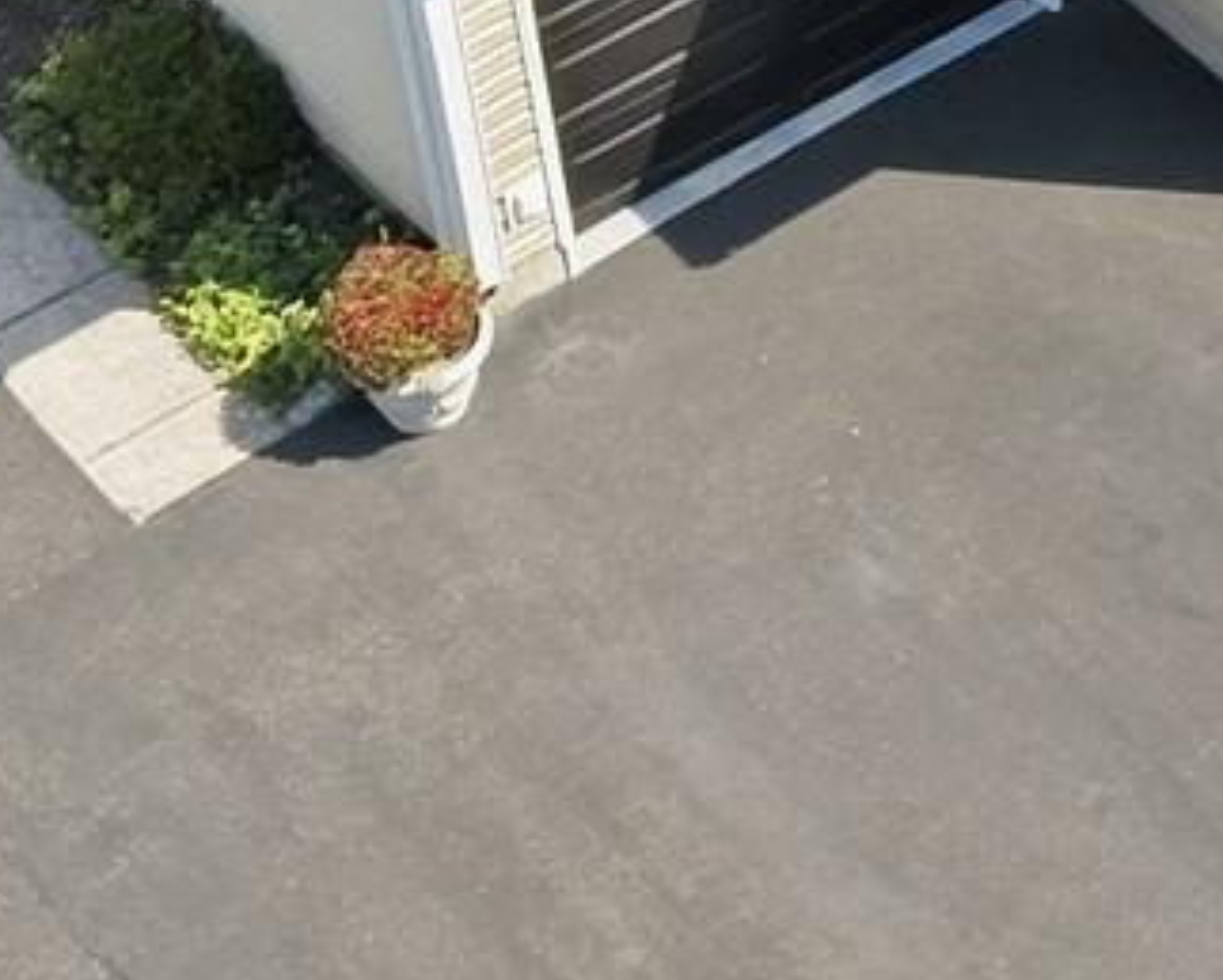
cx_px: 1831
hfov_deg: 12.3
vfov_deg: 10.0
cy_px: -596
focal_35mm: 149
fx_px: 5396
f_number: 1.8
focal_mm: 8.7
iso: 200
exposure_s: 1/5000
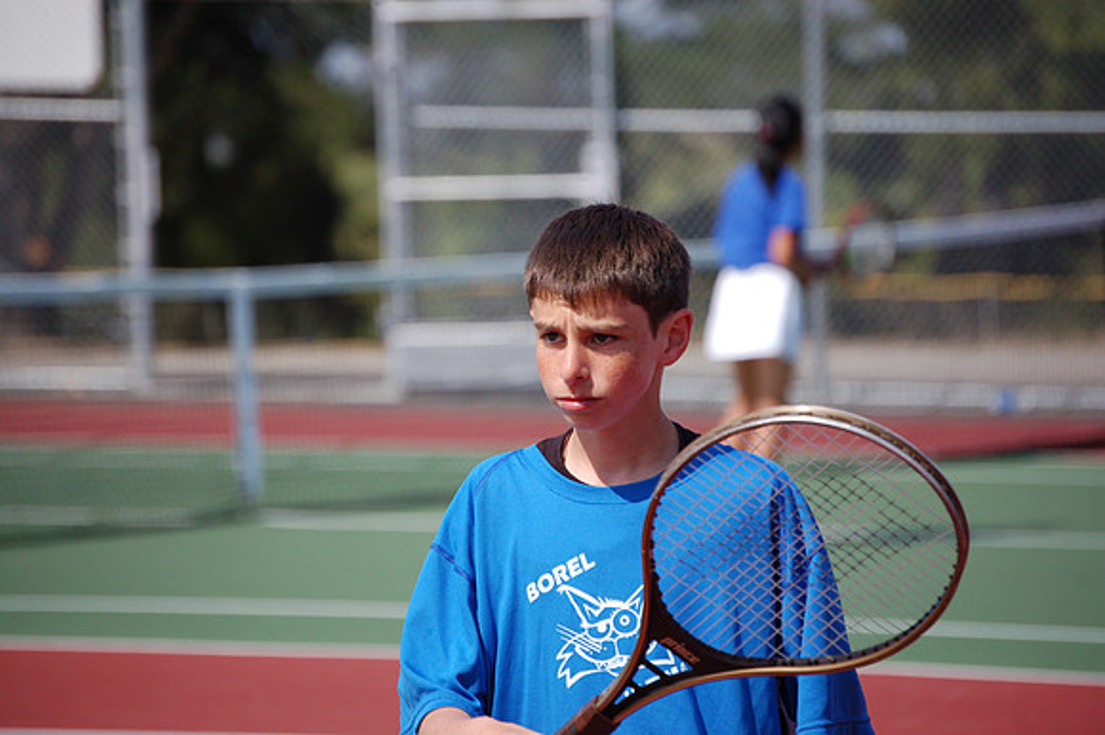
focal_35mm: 248
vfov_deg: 5.5
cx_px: 552
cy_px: 368
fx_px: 7592
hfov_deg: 8.3
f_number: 5.6
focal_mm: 165
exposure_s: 1/2000
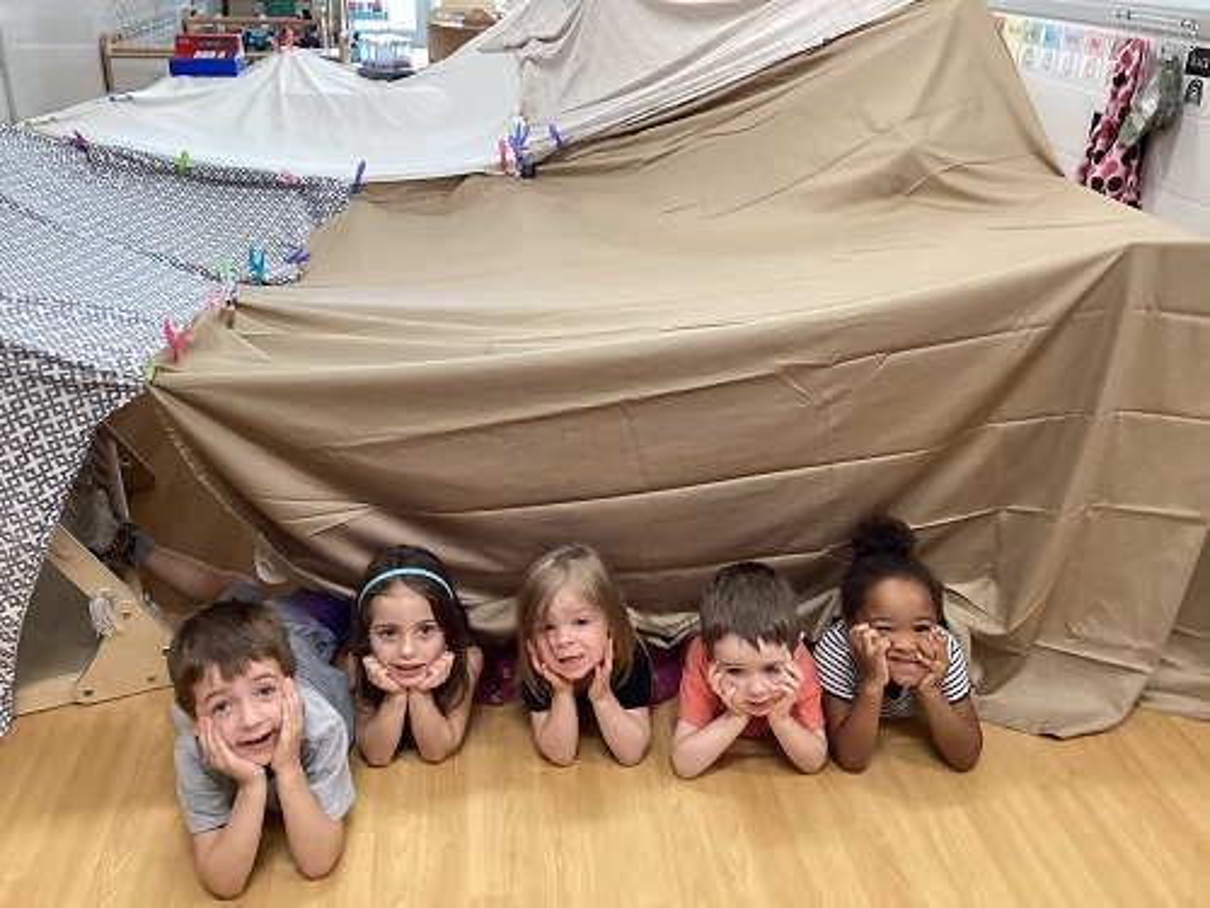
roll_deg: -0.4
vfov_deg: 45.4
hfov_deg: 58.4
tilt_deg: -25.8
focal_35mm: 31
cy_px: 454
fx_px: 1084
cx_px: 605
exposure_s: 1/60
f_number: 2.4
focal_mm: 3.3
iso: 320
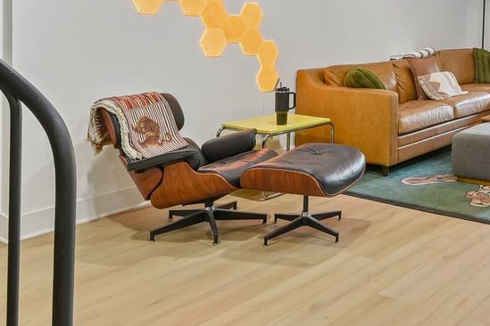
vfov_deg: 30.3
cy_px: 25
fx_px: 572
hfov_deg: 41.4
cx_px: 471
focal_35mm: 42
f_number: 8
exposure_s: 1/15
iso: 400
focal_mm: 16
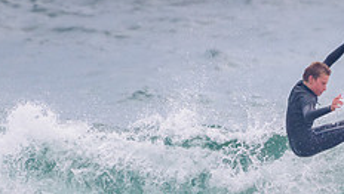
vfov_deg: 0.8
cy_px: 168
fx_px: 14654
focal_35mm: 1605
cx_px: 357
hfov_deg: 1.3
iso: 1000
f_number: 5.6
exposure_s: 1/2000
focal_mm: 500
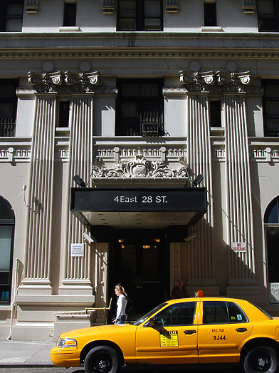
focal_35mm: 43
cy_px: 189
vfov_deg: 43.9
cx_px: 141
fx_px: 462
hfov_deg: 33.6
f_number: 8
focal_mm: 26
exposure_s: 1/250
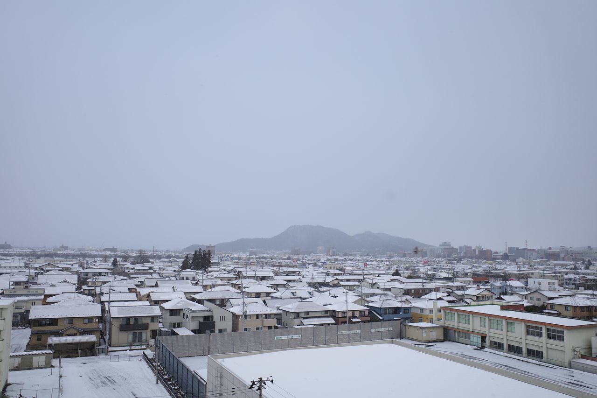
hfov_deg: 65.5
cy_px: 199
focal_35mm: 28
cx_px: 298
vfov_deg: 46.4
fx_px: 464
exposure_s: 1/320
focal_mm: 18.3
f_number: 4.5
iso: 100
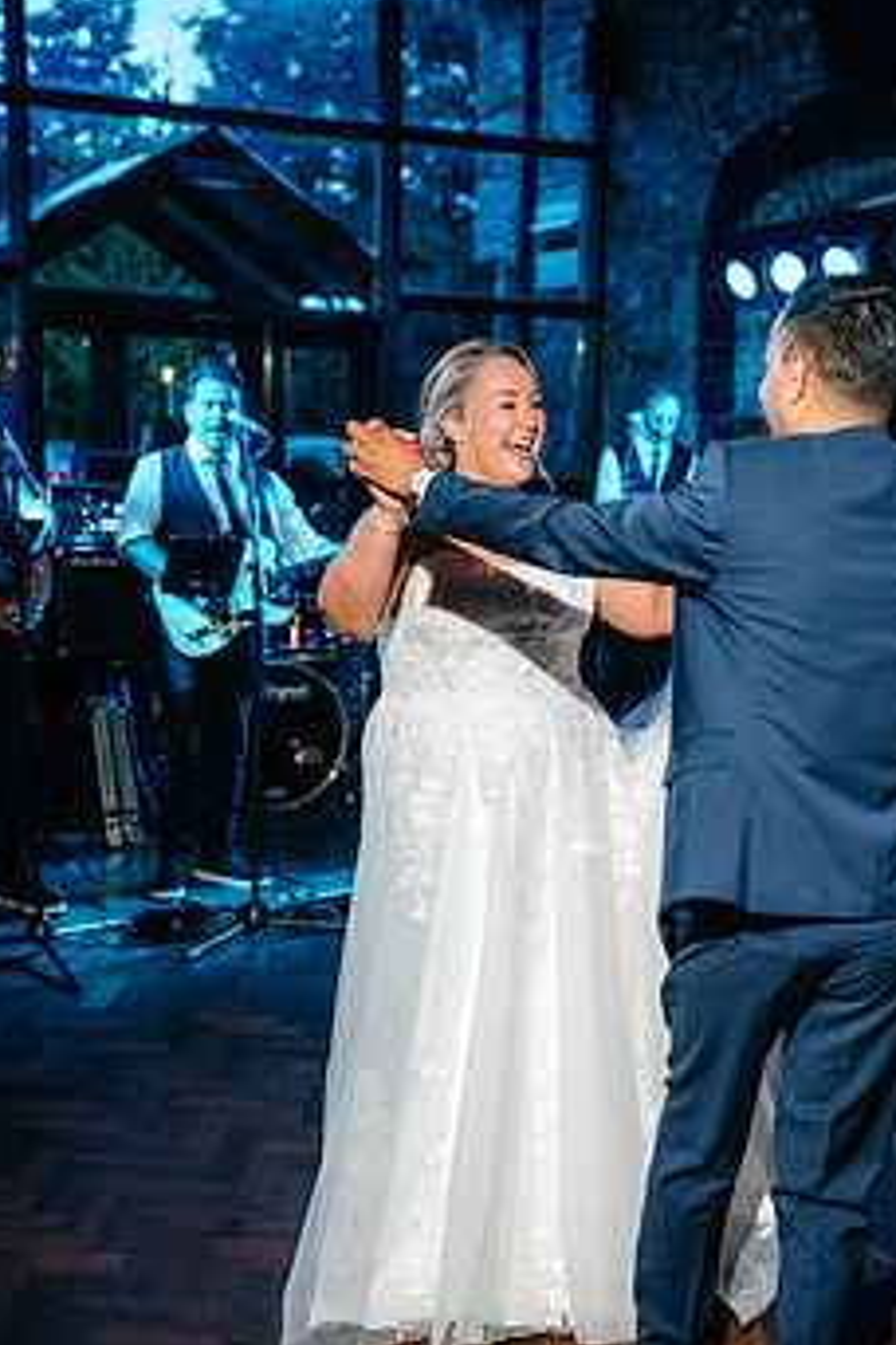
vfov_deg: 42.7
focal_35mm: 46
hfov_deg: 29.2
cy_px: 728
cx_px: 507
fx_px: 1717
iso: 400
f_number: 2.2
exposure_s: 1/200
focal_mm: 35
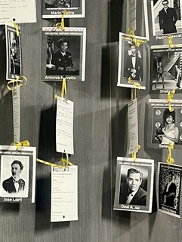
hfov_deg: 16.2
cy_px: 118
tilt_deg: +3.3
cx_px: -94
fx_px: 581
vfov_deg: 23.5
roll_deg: +0.6
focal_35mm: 83
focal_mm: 5.7
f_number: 1.5
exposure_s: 1/60
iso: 200
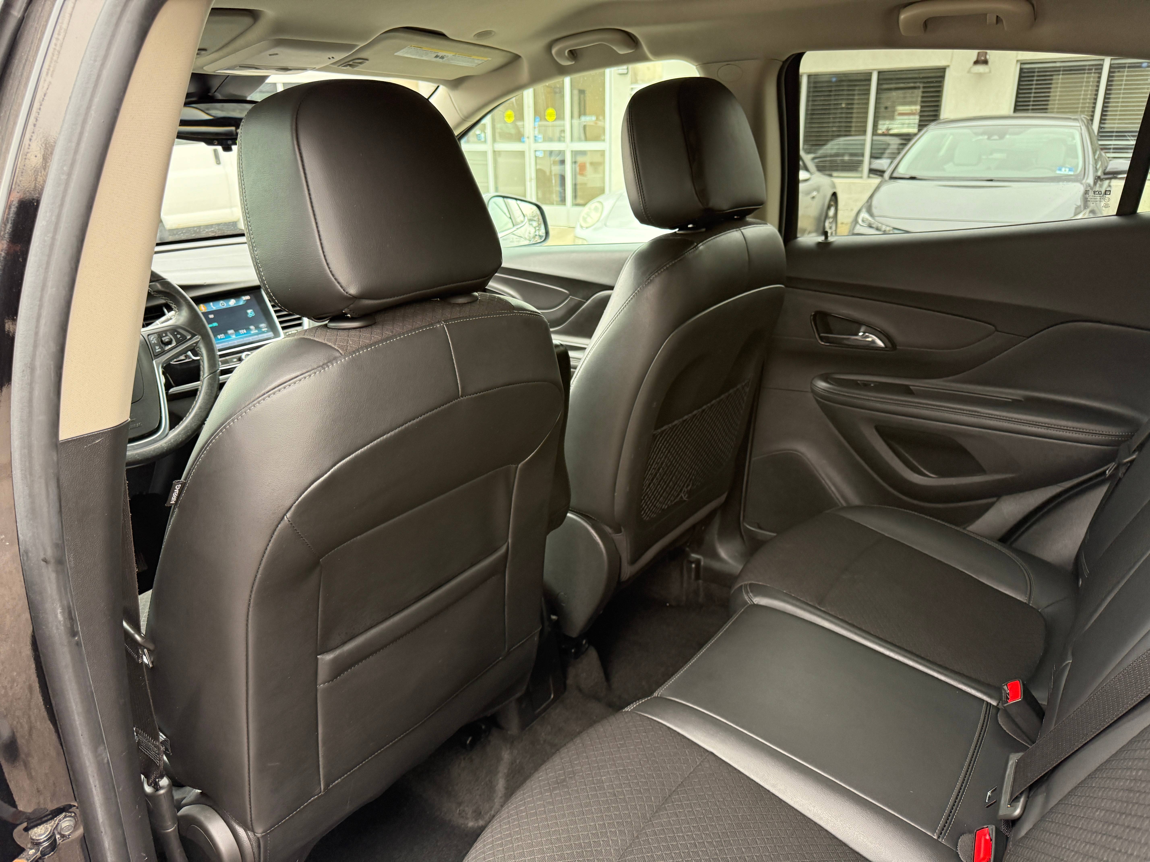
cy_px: 431
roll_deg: +1.6
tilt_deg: -19.0
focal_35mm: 24
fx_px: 797
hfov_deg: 71.6
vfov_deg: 56.8
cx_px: 575
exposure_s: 1/66
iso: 200
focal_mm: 6.76
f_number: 1.78
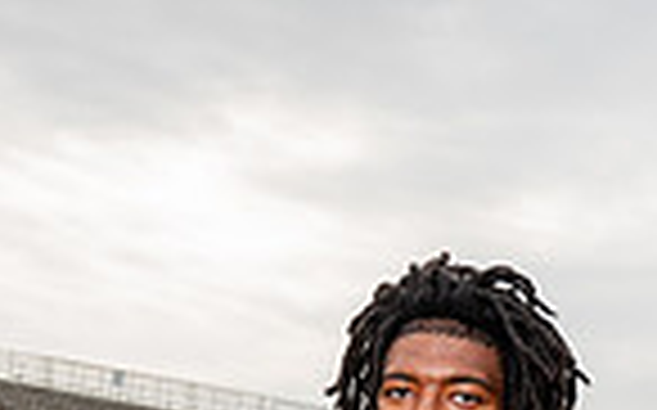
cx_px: 369
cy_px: 973
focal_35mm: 94
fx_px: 1682
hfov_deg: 22.1
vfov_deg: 11.5
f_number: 5
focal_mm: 30
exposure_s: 1/250
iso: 100
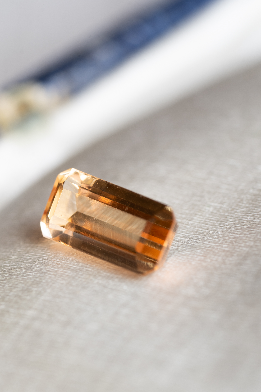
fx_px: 1468
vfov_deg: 15.2
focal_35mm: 135
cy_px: 242
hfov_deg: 10.2
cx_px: 92
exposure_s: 1/10
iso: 100
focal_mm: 90
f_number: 7.1
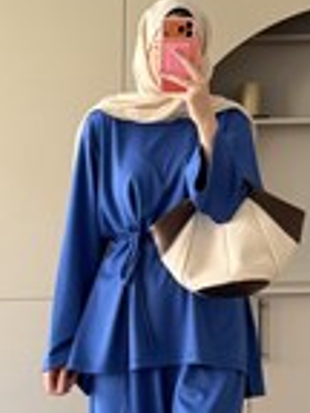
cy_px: 323
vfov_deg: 27.7
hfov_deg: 21.3
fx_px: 824
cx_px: 189
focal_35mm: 69
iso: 160
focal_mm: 6.76
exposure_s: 1/121
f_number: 1.78
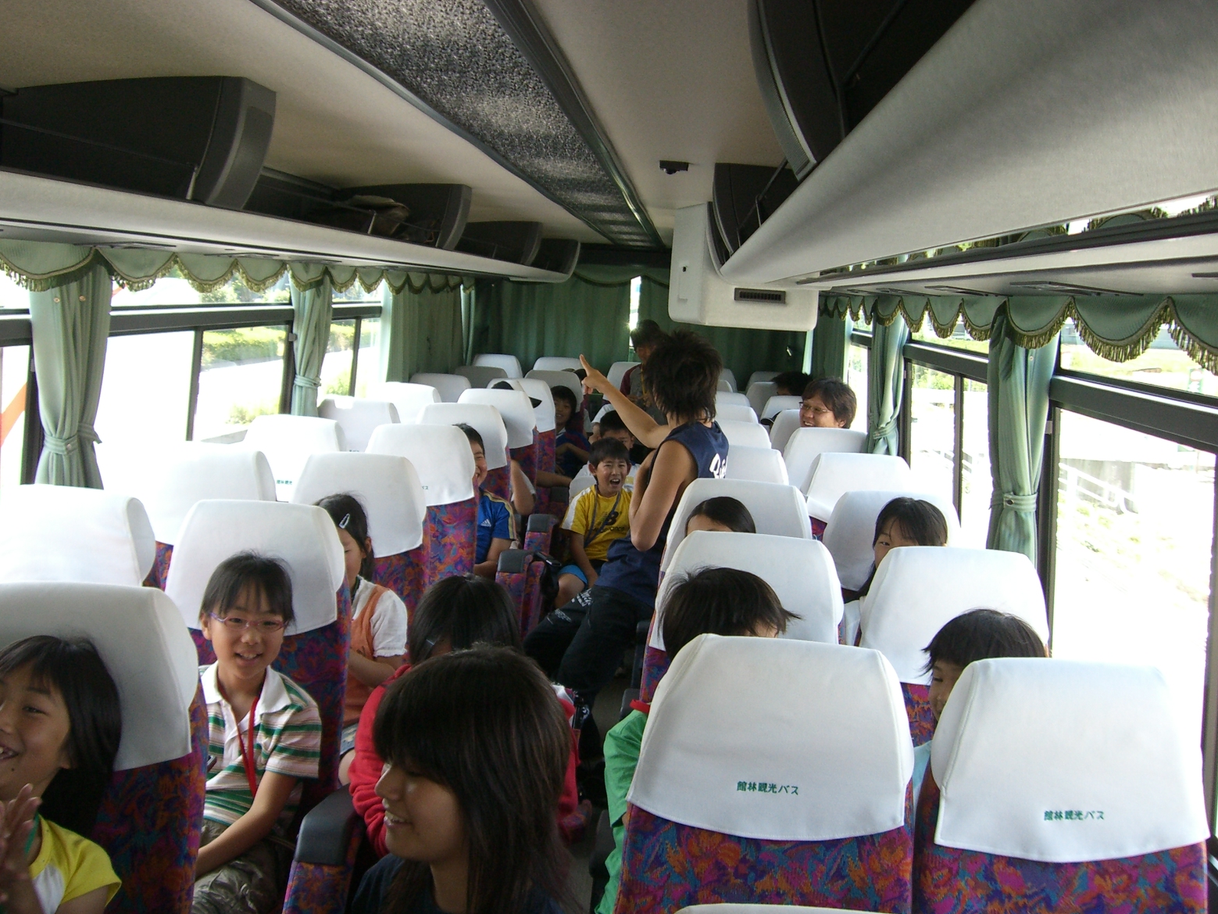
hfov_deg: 47.9
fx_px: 1372
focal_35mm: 39
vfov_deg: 36.8
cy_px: 458
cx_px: 598
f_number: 2.7
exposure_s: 1/125
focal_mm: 6.2
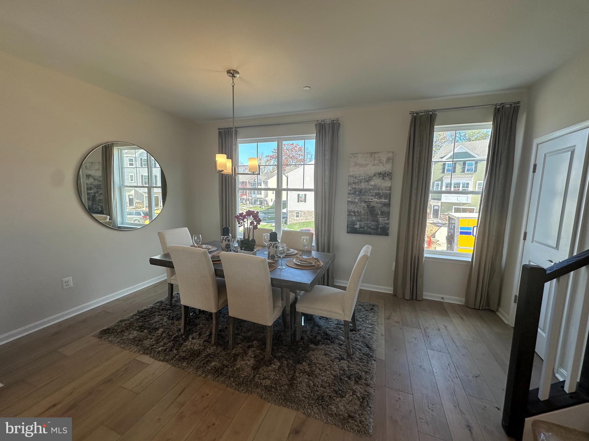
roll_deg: -1.5
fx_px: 238
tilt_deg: -6.7
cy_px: 220
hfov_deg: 102.1
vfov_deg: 85.7
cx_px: 294
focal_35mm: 14
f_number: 2.2
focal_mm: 2.22
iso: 40
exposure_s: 1/160
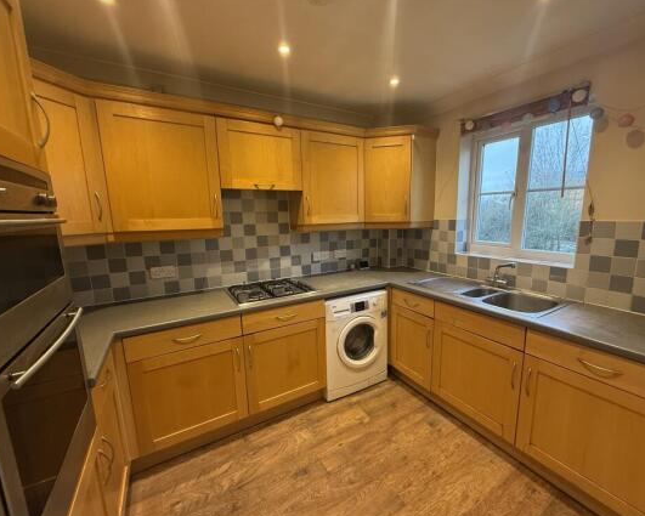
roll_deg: +1.1
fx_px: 286
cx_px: 341
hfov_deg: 96.7
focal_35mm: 15
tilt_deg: -9.4
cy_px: 262
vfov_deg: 84.1
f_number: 2.2
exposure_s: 1/100
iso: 320
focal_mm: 2.22
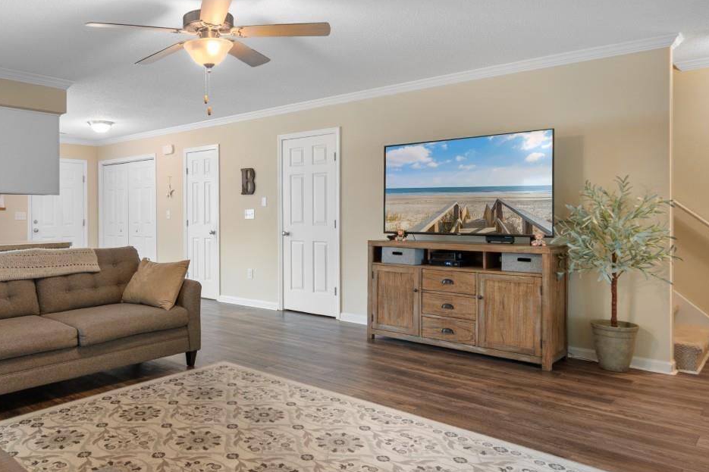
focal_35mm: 26
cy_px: 205
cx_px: 234
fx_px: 512
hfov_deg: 67.4
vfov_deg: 49.4
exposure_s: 1/6
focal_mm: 10
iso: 100
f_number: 4.5
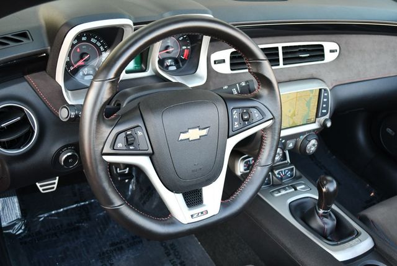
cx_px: 198
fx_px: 397
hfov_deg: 53.1
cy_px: 133
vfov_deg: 36.9
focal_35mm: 36
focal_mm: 18
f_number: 3.5
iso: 800
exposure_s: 1/250
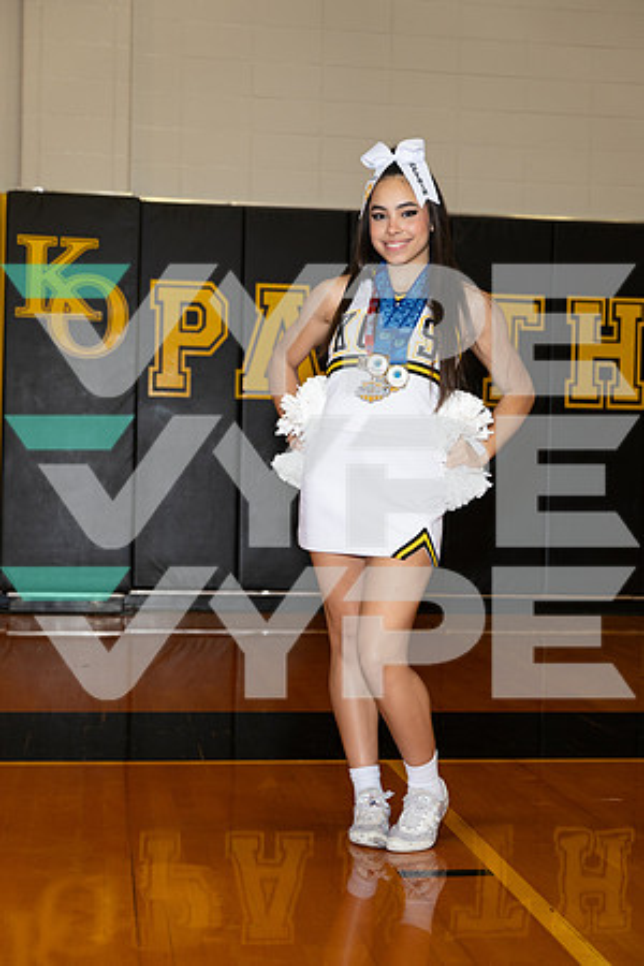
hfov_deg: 25.1
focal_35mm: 54
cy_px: 483
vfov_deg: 36.9
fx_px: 1449
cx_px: 322
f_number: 4
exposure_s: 1/250
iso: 800
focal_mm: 54
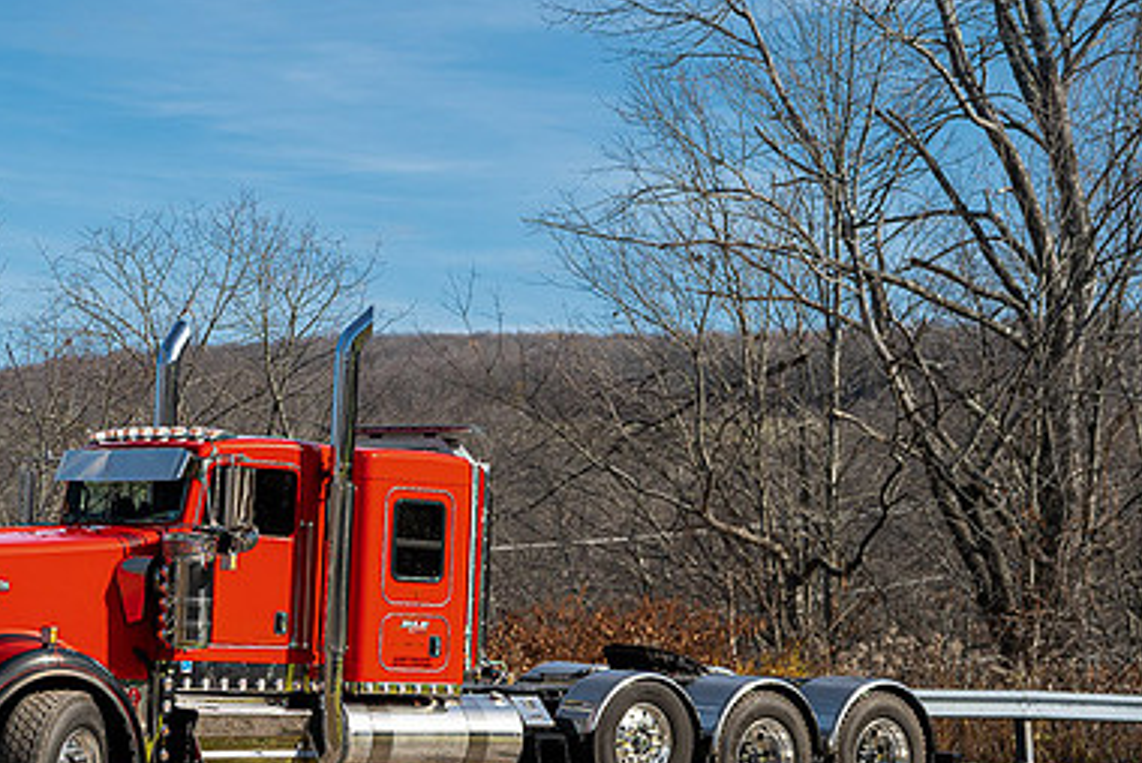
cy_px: 470
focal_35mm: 93
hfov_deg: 21.8
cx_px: 355
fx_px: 2952
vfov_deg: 14.7
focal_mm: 61
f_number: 2.8
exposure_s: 1/100
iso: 100
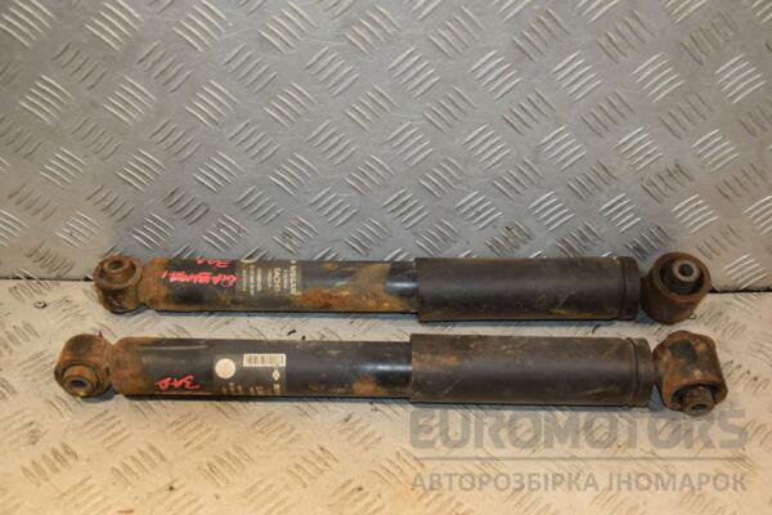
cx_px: 386
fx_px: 901
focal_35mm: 42
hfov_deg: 46.4
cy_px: 258
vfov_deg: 31.9
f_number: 5
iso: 800
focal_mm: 28
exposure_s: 1/200
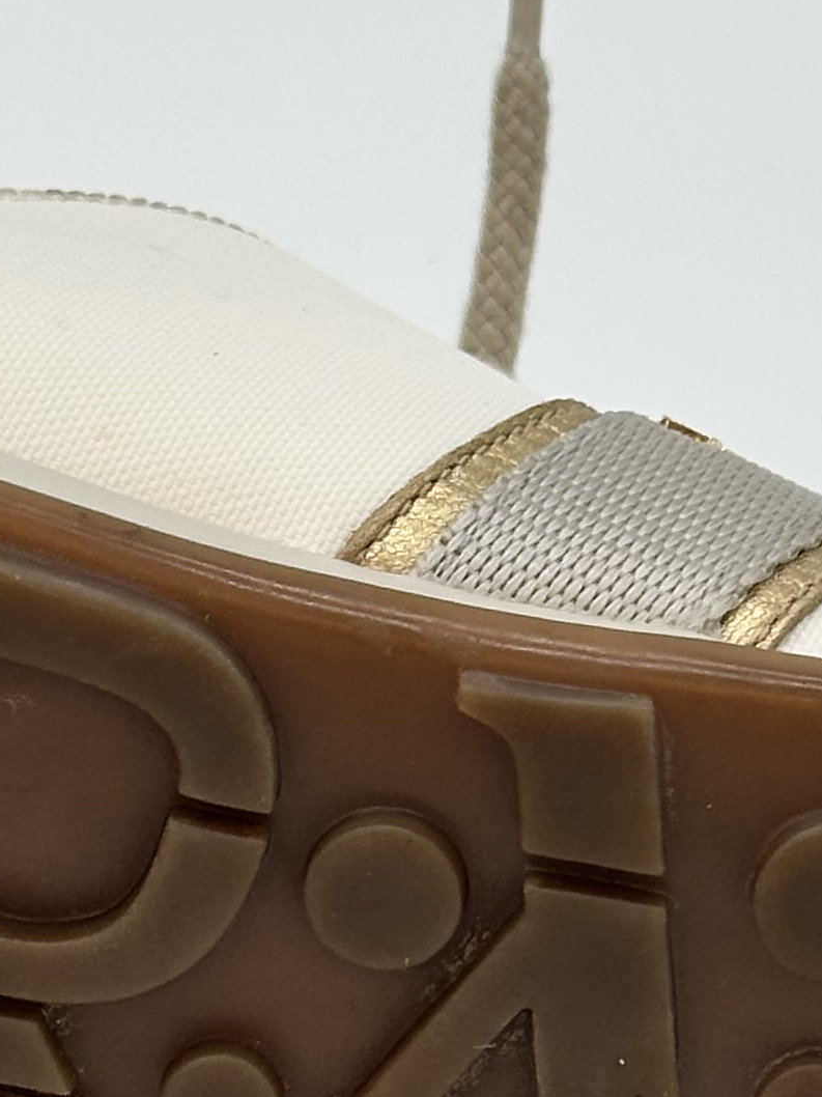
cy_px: 983
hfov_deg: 8.1
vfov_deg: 10.7
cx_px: 365
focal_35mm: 183
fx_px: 5796
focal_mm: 6.86
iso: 64
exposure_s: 1/823
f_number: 1.78
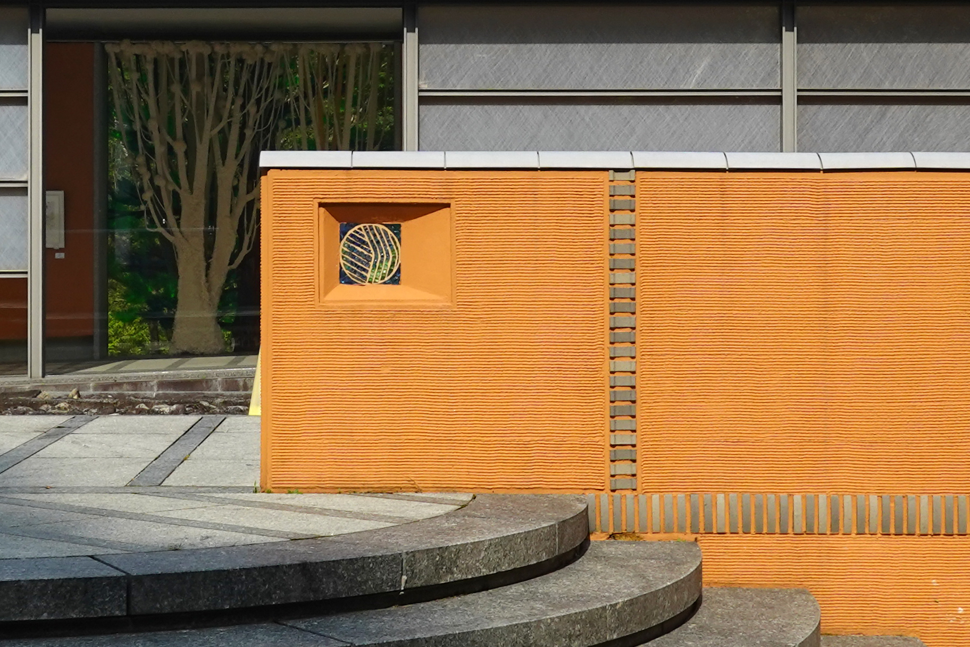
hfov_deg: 23.3
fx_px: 2344
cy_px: 203
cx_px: 343
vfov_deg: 15.7
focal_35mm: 87
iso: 100
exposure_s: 1/400
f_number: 7.1
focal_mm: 10.83
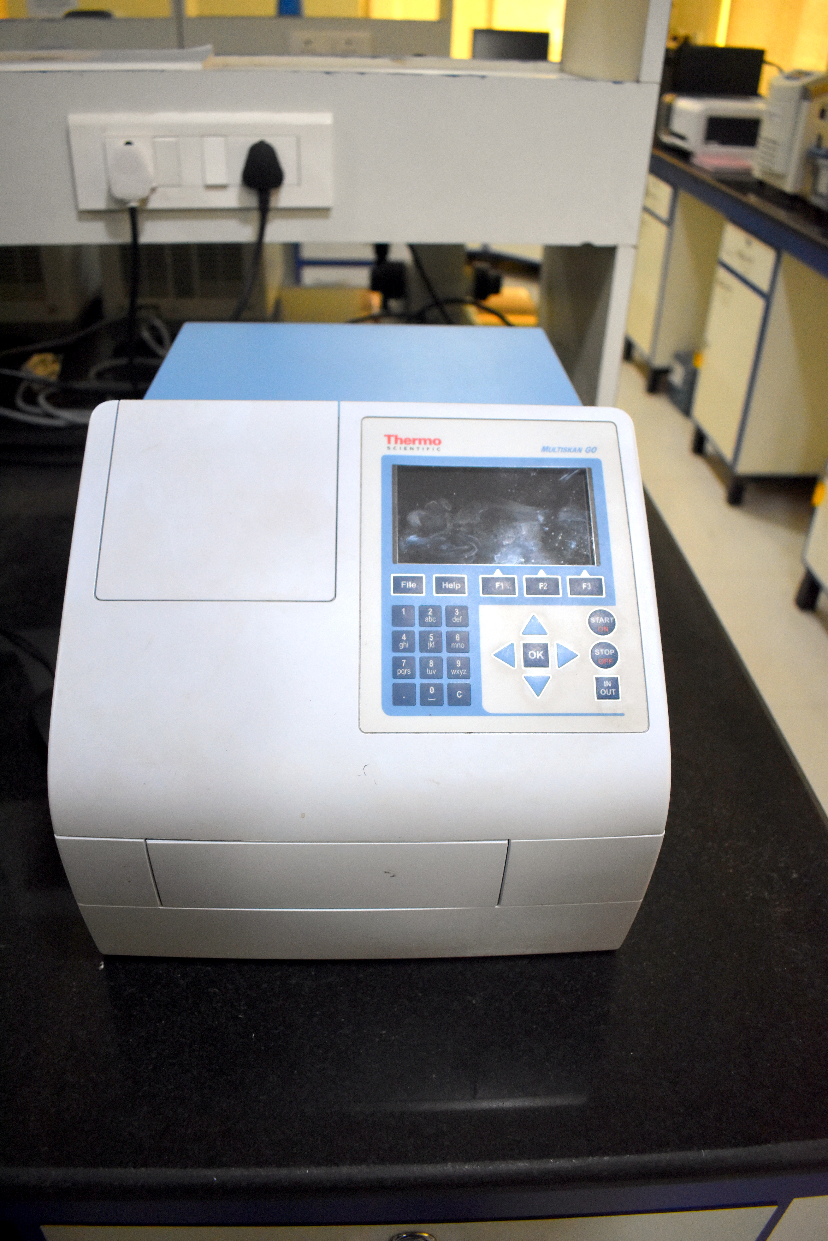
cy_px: 620
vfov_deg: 67.4
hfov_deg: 47.9
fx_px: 931
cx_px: 414
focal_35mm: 27
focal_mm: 18
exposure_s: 1/125
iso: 1800
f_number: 3.5
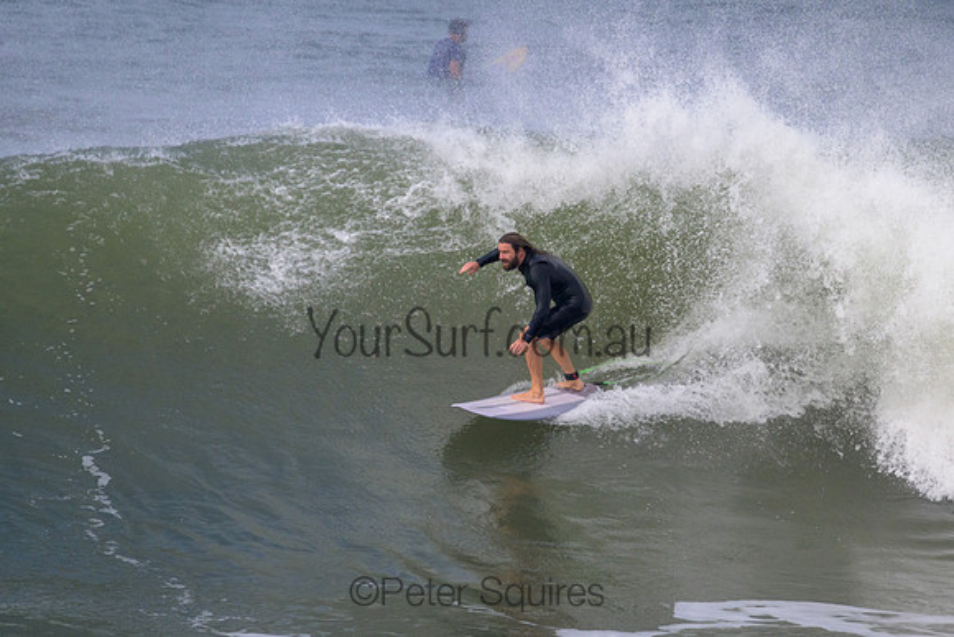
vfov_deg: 1.3
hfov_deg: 2.0
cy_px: 328
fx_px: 27857
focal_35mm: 1051
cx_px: 527
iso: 1000
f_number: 11
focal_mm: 800
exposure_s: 1/2000
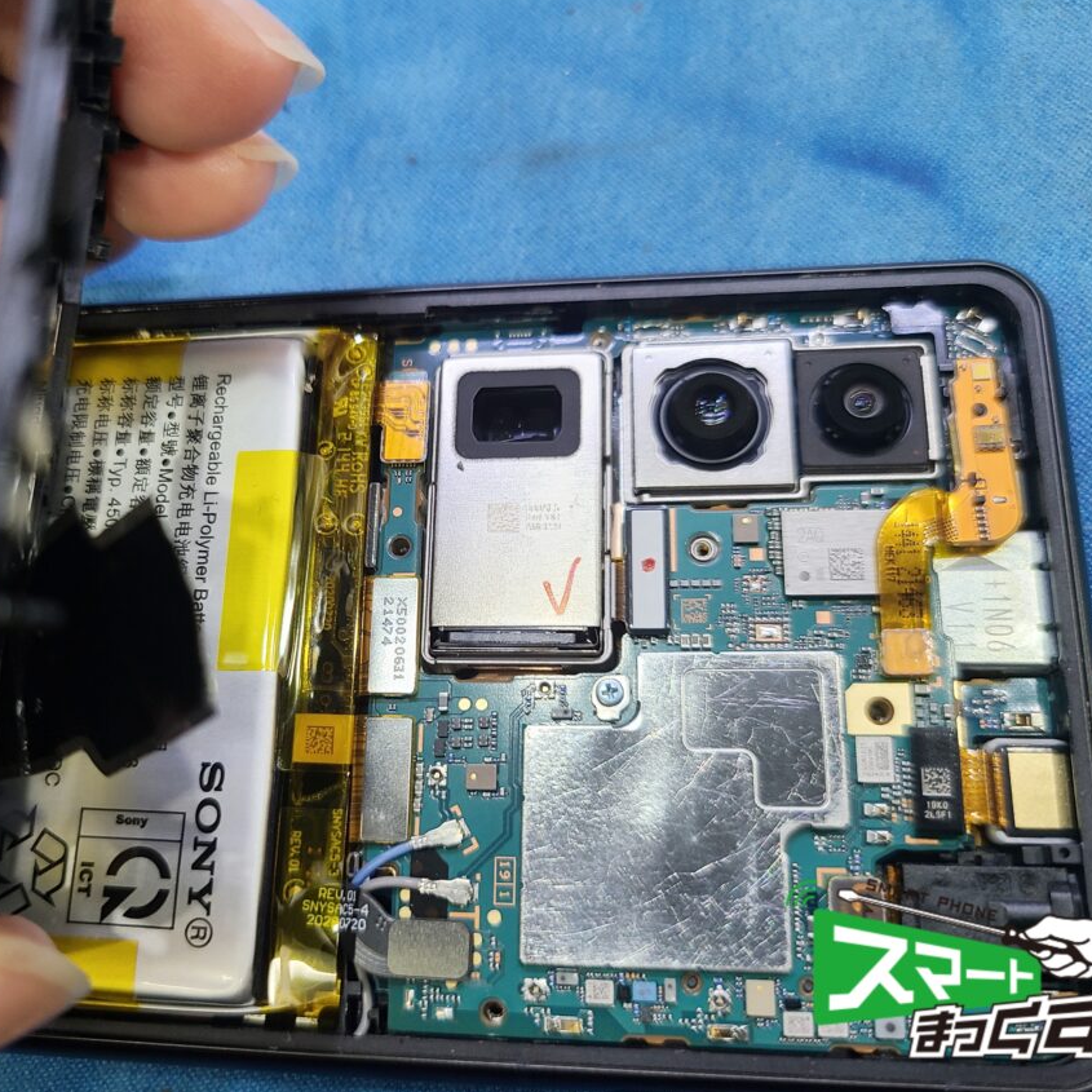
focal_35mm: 31
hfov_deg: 52.3
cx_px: 450
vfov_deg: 52.5
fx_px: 1106
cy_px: 546
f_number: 1.8
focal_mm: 5.4
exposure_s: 1/60
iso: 100
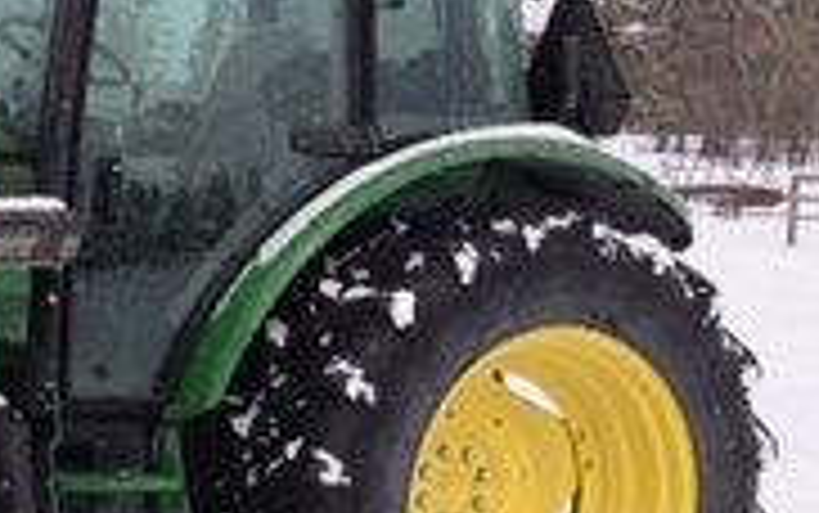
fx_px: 2479
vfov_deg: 11.8
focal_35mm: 111
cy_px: 288
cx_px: -356
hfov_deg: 17.2
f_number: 2.4
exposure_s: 1/3690
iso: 50
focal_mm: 4.28
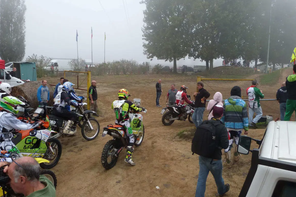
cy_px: 82
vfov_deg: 47.7
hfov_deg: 67.4
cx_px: 153
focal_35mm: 27
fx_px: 222
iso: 200
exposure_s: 1/200
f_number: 4
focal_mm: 4.5
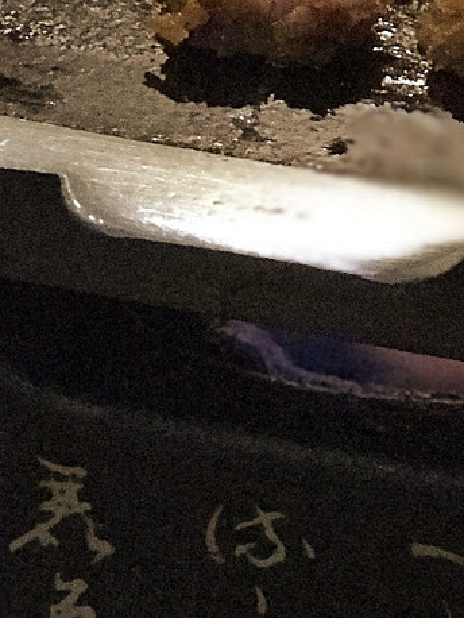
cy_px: 220
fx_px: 3553
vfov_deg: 9.9
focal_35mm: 199
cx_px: 415
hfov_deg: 7.5
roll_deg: -0.1
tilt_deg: -29.3
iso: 1250
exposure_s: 1/60
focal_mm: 6.6
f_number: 2.8
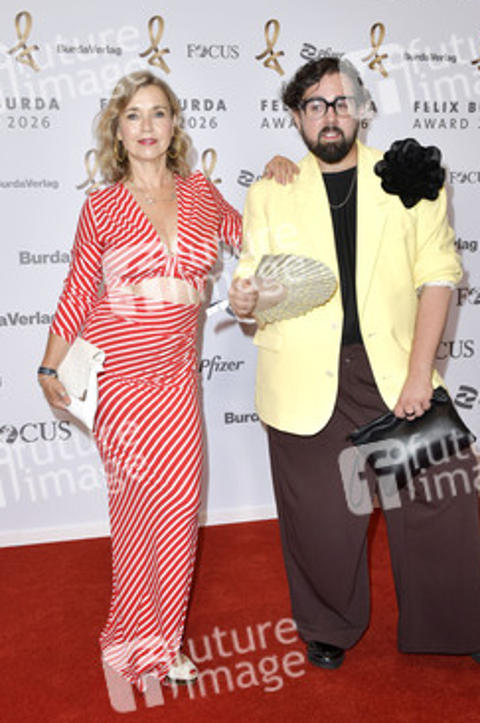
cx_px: 261
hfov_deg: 37.7
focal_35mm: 35
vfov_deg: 54.5
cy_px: 369
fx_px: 702
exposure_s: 1/200
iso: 640
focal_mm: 32
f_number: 6.3
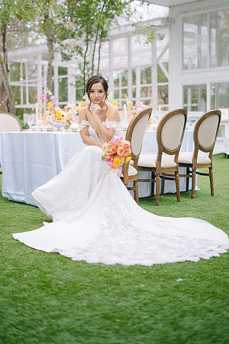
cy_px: 172
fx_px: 477
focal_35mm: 50
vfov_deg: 39.6
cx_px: 114
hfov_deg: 27.0
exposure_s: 1/160
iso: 50
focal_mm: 50
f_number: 2
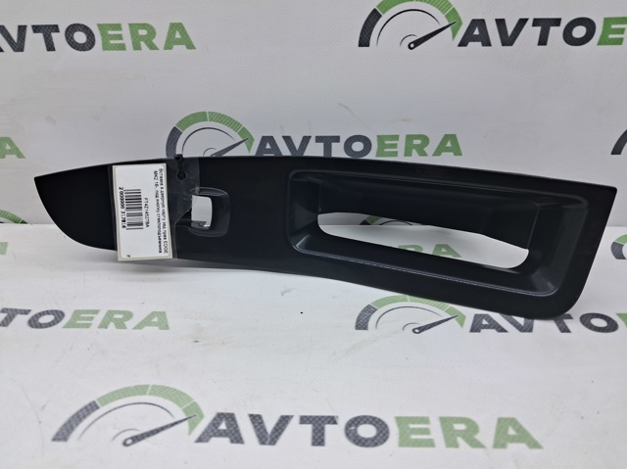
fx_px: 489
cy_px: 234
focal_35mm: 27
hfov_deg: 65.4
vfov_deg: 51.3
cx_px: 314
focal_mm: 4
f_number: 1.8
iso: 50
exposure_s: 1/100
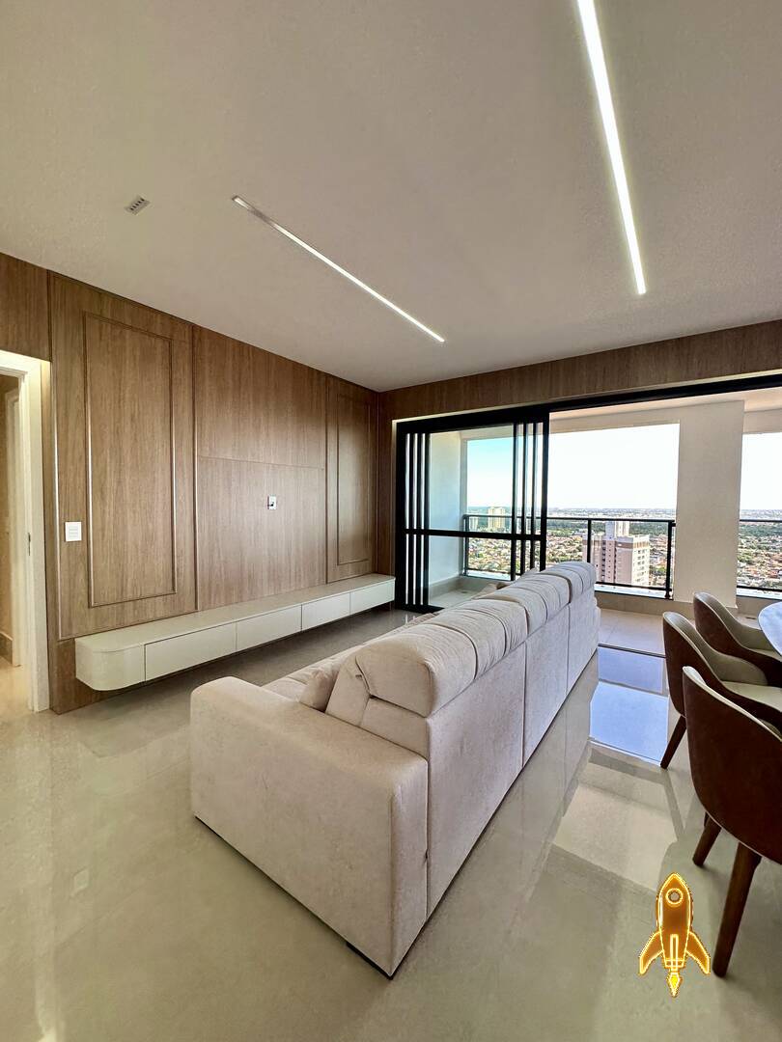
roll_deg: -1.2
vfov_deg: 102.1
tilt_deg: -1.2
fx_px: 422
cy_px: 521
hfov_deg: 85.7
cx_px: 391
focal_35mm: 14
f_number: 2.2
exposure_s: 1/120
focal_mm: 2.22
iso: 64
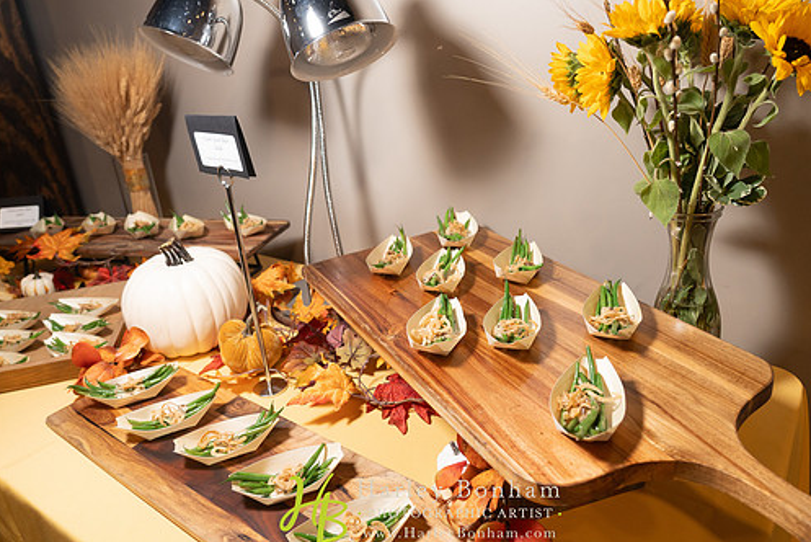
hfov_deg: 65.4
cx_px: 423
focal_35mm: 28
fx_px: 631
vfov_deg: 46.3
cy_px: 236
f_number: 4
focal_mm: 24
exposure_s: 1/125
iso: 1250
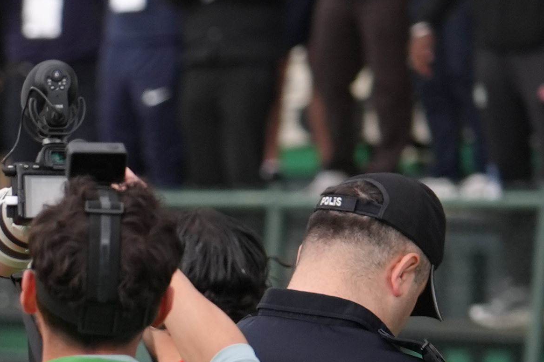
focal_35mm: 566
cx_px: -632
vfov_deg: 2.4
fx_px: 8551
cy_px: 577
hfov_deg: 3.6
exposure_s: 1/2000
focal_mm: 110
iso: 640
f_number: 3.2
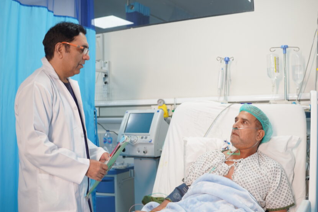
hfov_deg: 45.4
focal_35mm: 43
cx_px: 166
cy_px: 96
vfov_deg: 31.2
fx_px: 380
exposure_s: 1/200
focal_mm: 35
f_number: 2.5
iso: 640
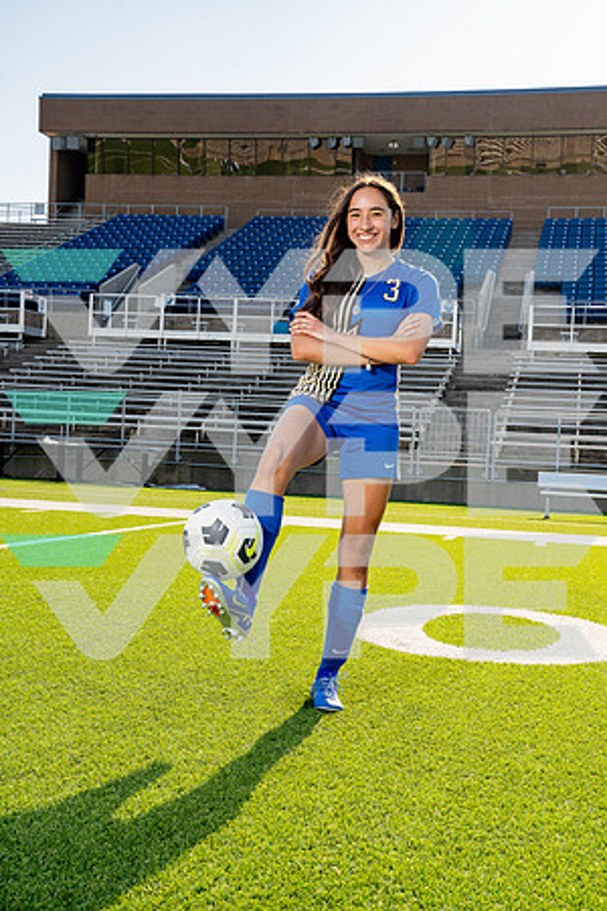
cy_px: 456
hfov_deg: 28.6
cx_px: 304
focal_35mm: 47
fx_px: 1189
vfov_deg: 41.9
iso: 320
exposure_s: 1/250
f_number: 10
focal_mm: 47
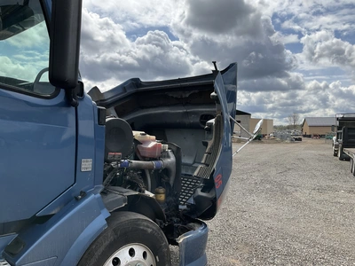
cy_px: 133
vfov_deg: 48.2
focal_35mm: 29
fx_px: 297
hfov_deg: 61.7
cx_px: 178
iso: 25
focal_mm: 3
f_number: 1.8
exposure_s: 1/2427
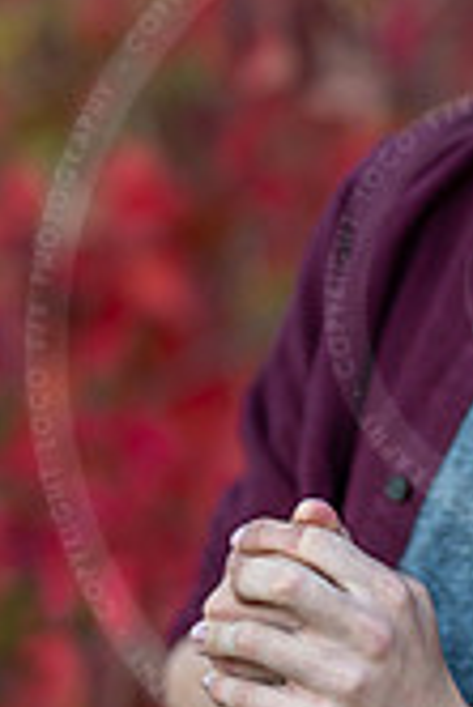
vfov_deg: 8.9
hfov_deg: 5.9
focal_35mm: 230
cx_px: 601
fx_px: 4523
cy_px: 366
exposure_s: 1/1250
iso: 125
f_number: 1.2
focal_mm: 85
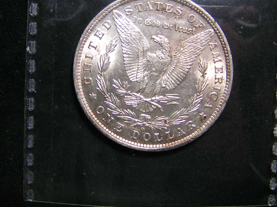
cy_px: 85
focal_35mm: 54
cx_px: 126
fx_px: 432
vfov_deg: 27.0
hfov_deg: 35.5
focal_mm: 5.8
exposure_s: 1/40
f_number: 2.8
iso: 50
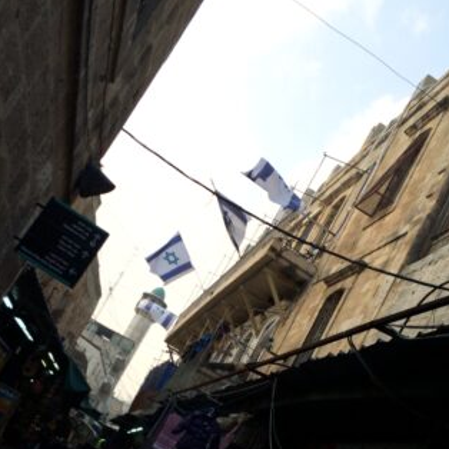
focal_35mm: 45
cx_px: 167
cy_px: 367
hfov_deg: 37.3
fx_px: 660
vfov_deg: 36.1
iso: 32
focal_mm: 4.12
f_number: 2.2
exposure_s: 1/540
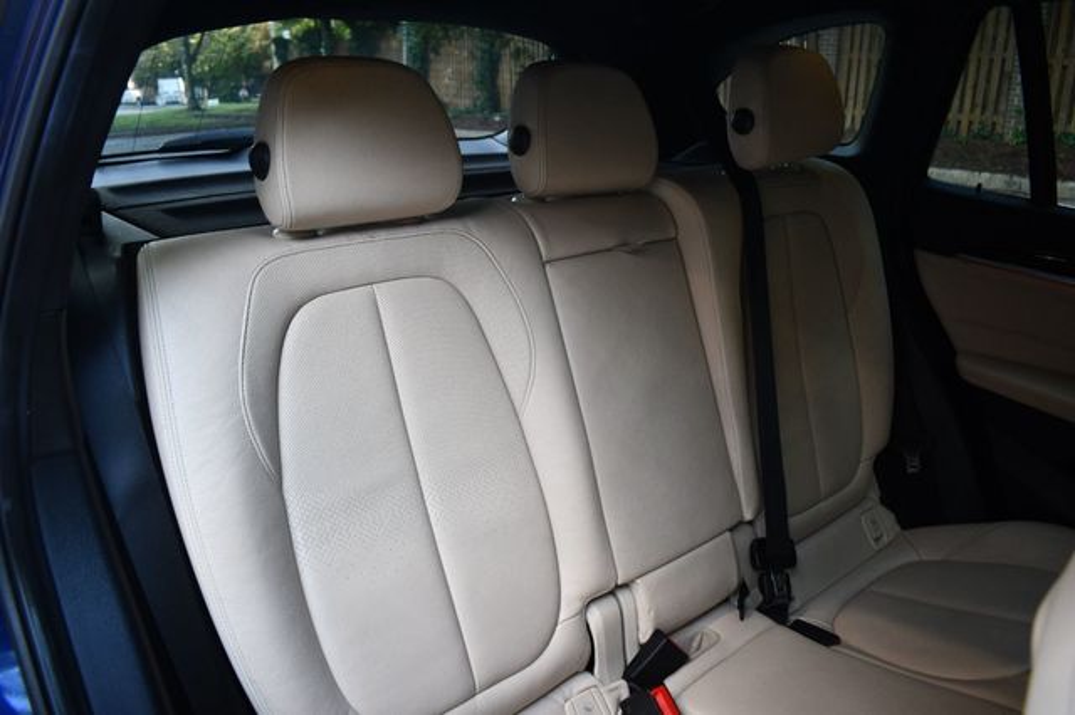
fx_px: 806
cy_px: 358
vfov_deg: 47.9
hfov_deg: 67.4
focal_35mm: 27
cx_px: 538
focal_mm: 18
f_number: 3.5
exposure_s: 1/125
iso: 900
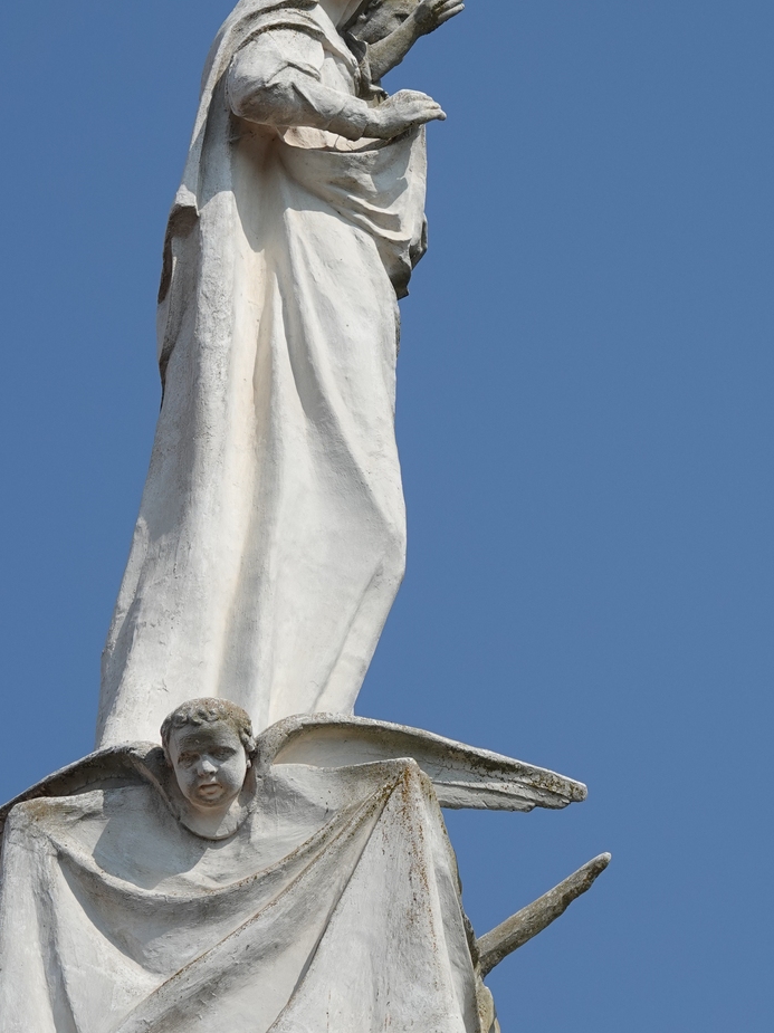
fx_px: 6504
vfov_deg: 9.1
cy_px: 423
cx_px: 442
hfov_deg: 6.8
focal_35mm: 218
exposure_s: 1/1250
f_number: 4
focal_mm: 47.94
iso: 80
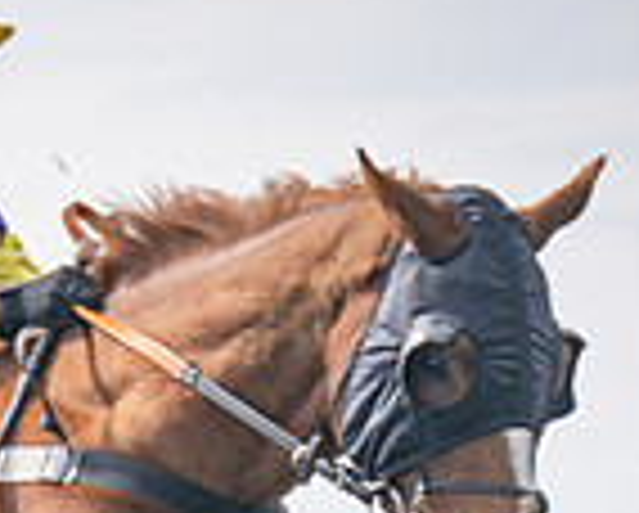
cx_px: 1039
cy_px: 1100
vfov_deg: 2.2
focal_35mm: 716
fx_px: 13560
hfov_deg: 2.7
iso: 200
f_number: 4
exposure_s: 1/2500
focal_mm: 98
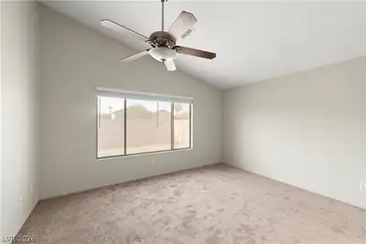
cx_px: 183
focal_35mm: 14
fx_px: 137
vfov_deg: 83.3
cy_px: 122
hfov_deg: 106.2
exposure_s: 1/8
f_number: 7.1
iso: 640
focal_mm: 9
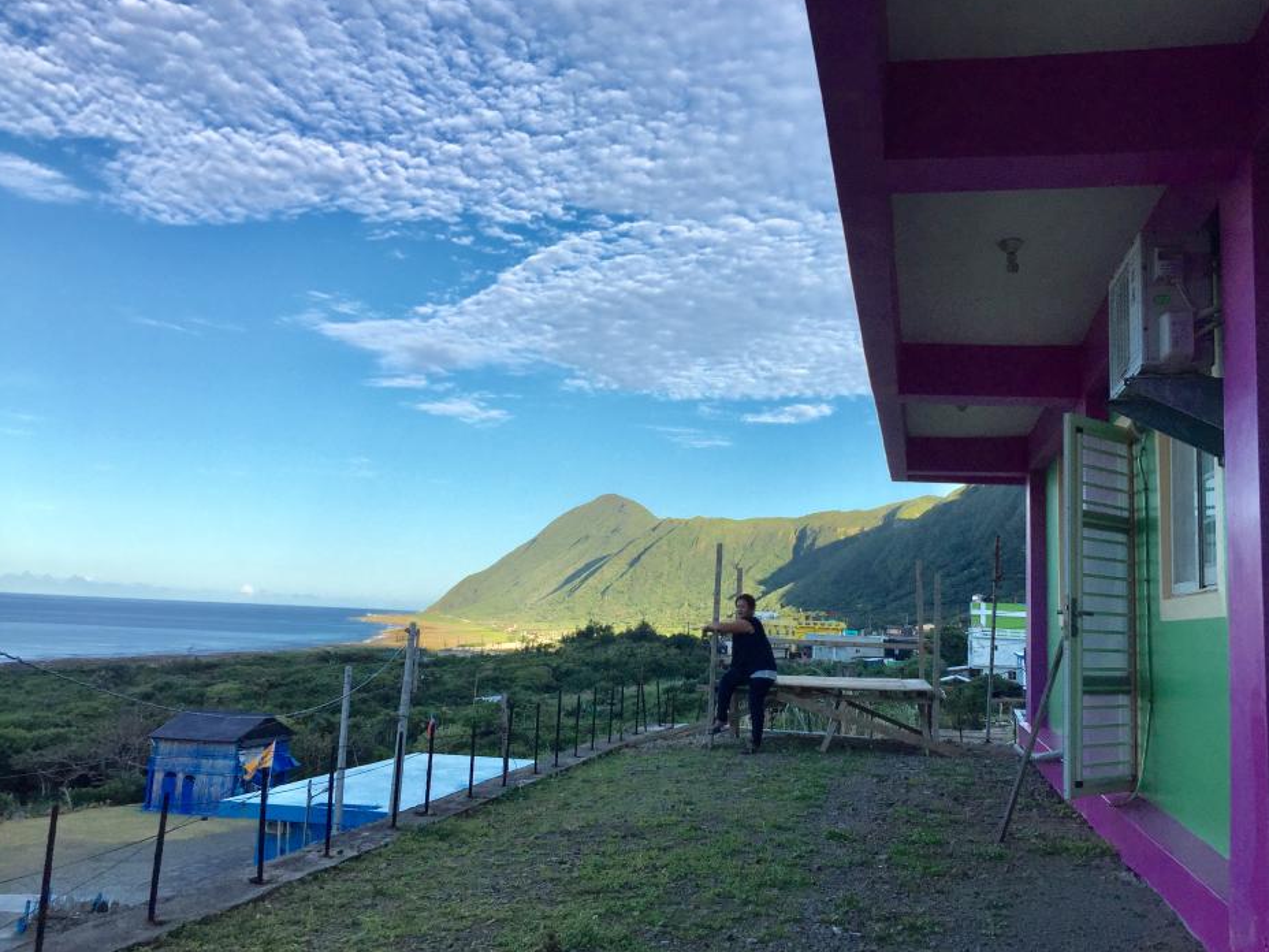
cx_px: 689
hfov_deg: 56.7
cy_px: 450
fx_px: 1173
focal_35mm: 32
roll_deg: -3.3
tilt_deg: +10.9
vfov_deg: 44.1
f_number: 2.2
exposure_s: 1/1099
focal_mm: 4.15
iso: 32
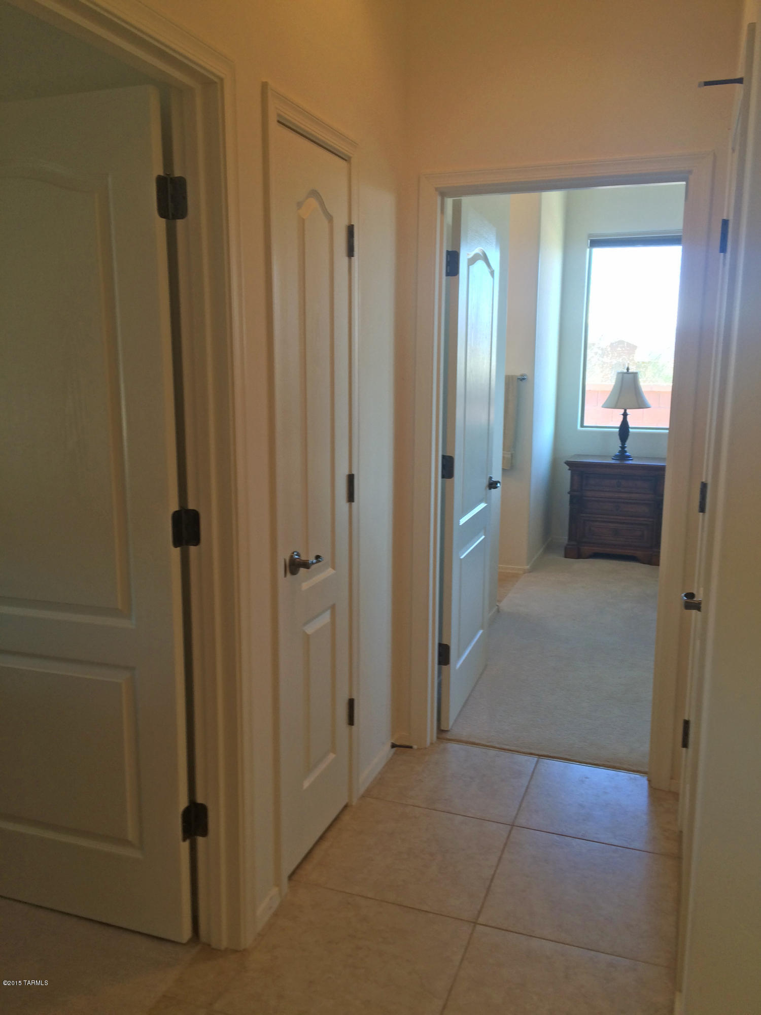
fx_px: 850
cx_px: 380
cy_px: 508
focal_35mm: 29
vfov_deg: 61.7
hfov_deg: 48.2
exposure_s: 1/30
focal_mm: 4.15
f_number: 2.2
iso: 32
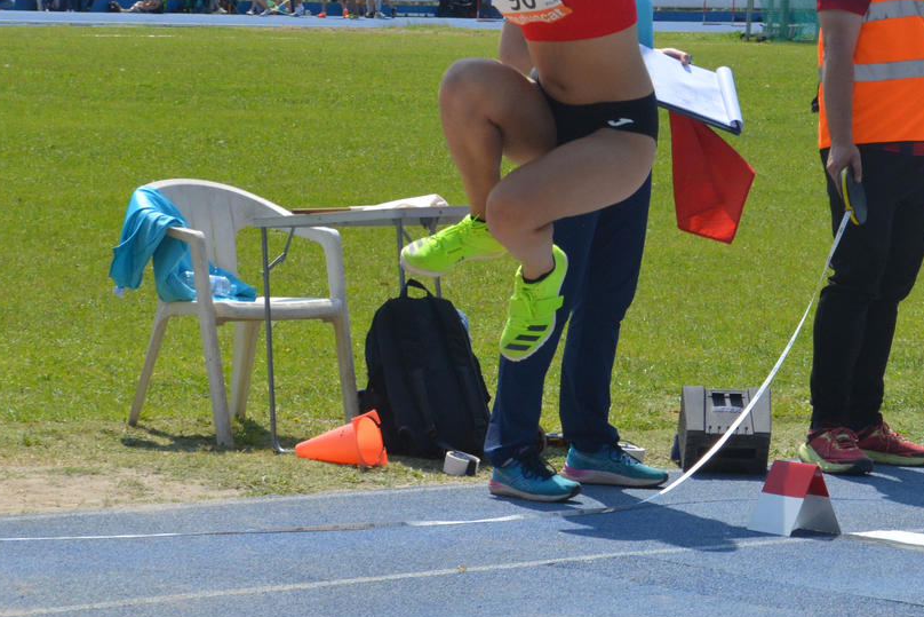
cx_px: 502
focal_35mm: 266
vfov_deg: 5.2
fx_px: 6828
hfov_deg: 7.7
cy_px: 186
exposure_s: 1/2000
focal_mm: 70
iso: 400
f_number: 8
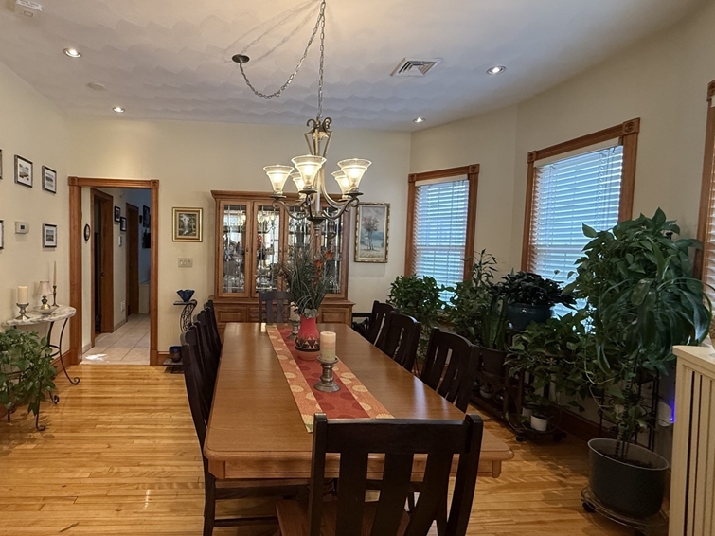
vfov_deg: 68.7
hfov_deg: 82.6
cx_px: 256
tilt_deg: -3.0
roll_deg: -1.3
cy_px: 273
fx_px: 392
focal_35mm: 19
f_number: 2.2
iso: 400
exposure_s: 1/120
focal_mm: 2.22
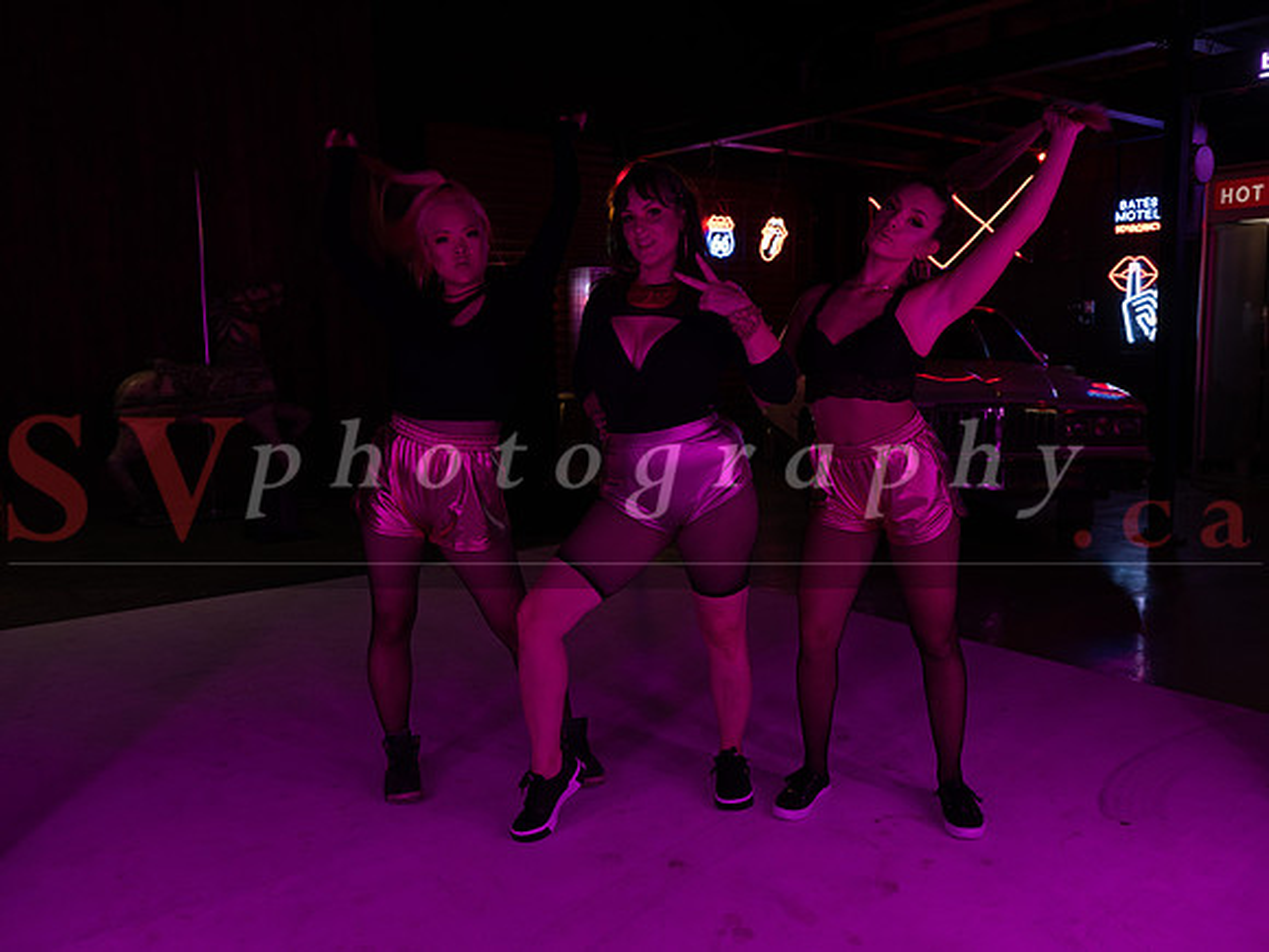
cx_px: 634
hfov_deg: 63.4
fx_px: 1026
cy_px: 476
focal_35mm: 28
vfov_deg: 49.7
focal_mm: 35
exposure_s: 1/40
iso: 800
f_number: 5.6
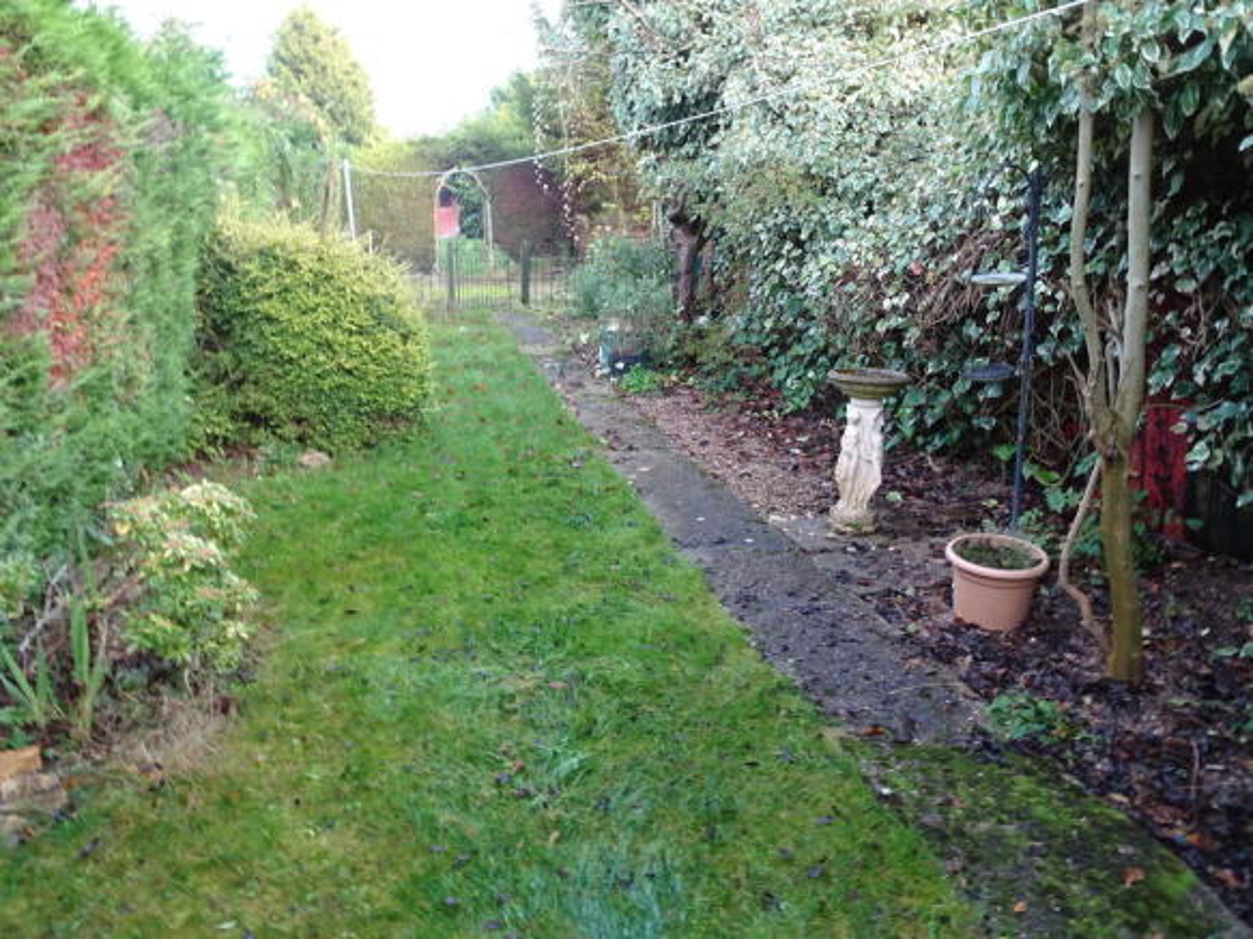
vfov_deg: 56.8
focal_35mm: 24
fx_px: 869
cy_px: 470
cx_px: 626
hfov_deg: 71.6
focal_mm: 4.1
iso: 250
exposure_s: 1/30
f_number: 3.5
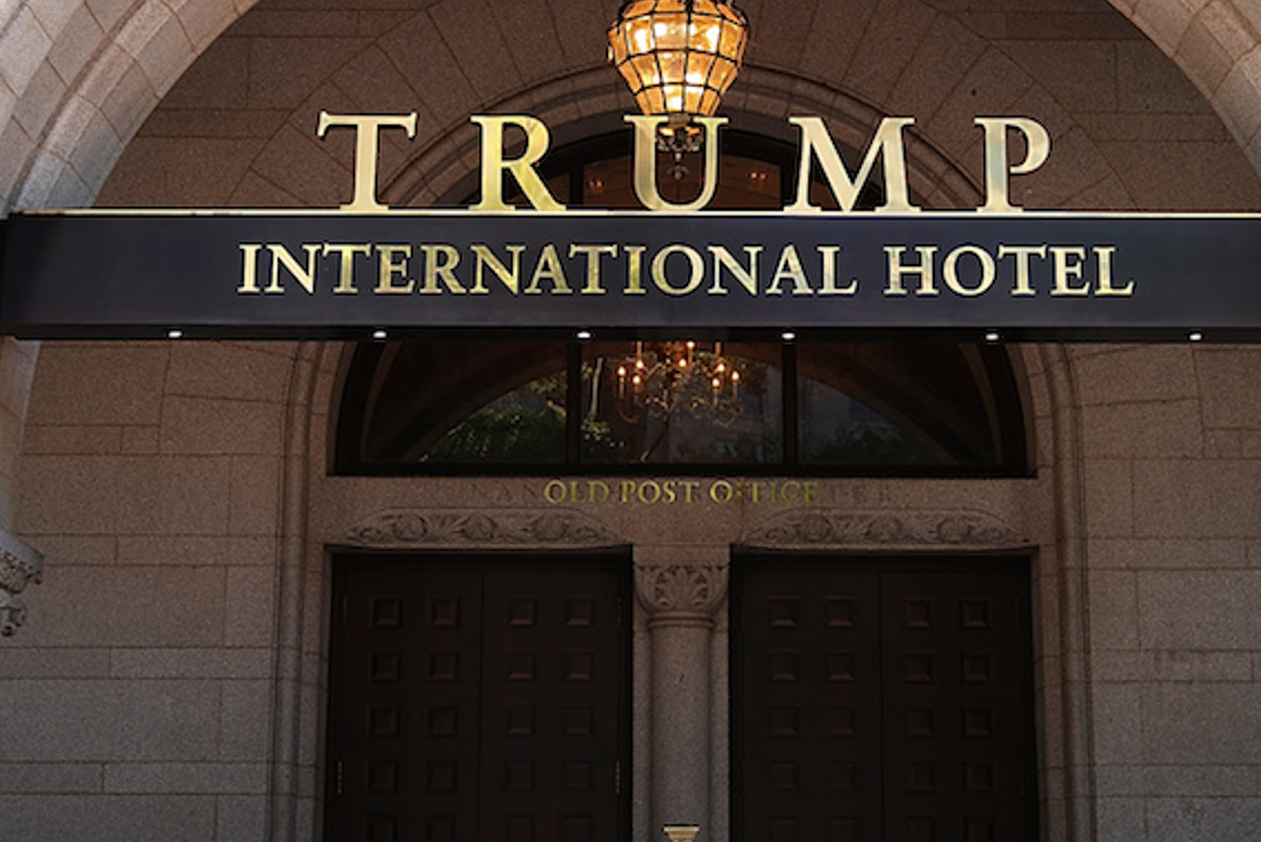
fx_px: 2768
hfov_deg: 25.7
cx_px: 682
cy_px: 200
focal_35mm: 79
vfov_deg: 17.2
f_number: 3.2
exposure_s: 1/100
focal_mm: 34
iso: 50
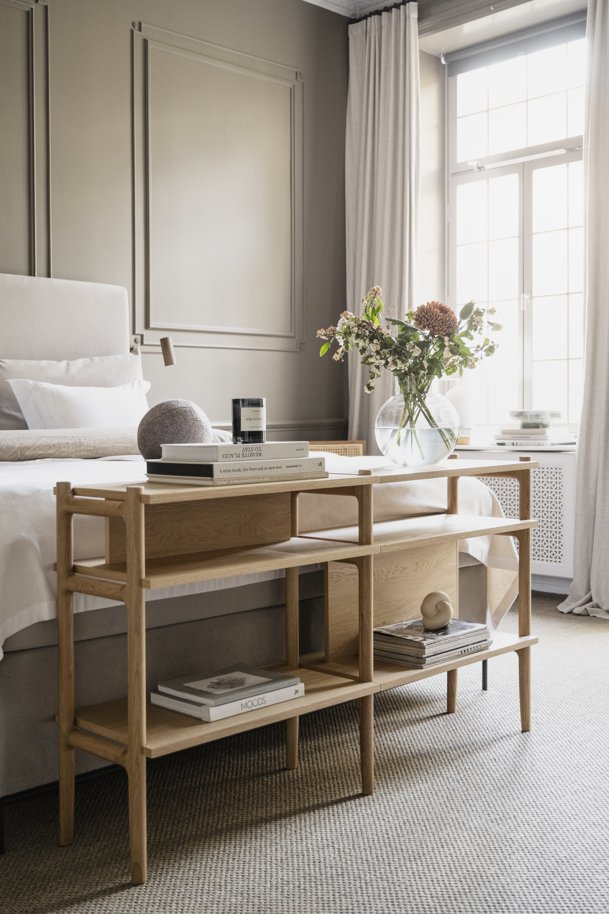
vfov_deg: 48.5
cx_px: 304
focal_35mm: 40
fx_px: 1015
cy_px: 457
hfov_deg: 33.4
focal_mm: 40
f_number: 4
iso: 1600
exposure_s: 1/50
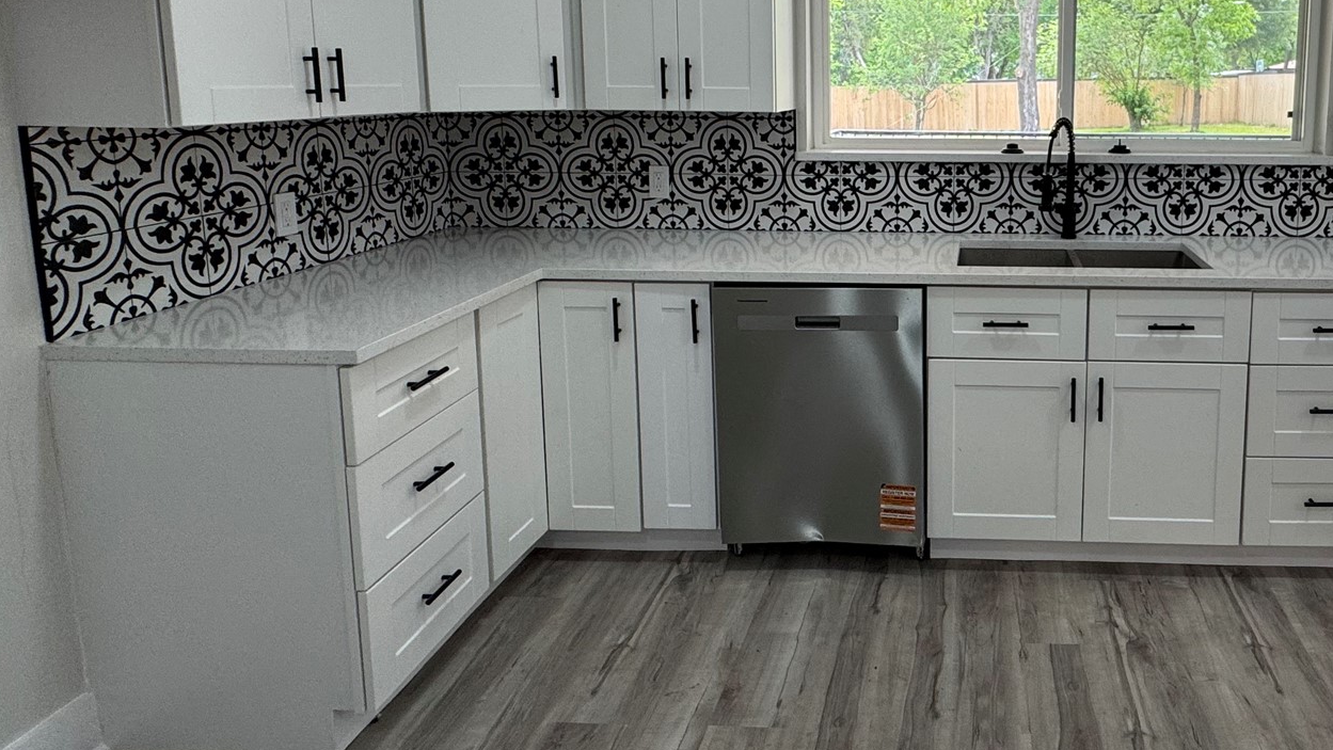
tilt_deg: -8.4
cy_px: 192
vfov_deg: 44.5
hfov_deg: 70.5
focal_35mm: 25
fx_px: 884
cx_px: 951
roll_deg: +1.0
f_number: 2.2
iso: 100
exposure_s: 1/120
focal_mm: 2.22
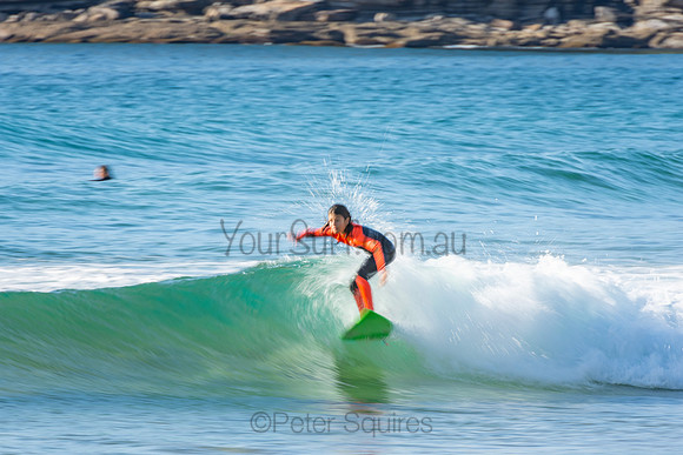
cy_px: 228
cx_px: 342
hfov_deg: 3.4
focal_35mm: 600
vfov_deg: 2.3
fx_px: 11385
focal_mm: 400
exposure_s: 1/30
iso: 100
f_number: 18
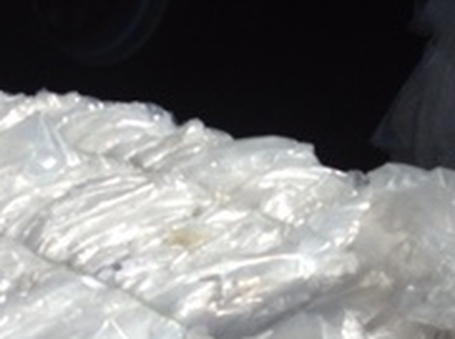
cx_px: -28
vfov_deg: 11.7
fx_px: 1535
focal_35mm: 117
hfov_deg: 16.4
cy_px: 590
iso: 50
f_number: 2.4
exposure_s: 1/4184
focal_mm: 4.12
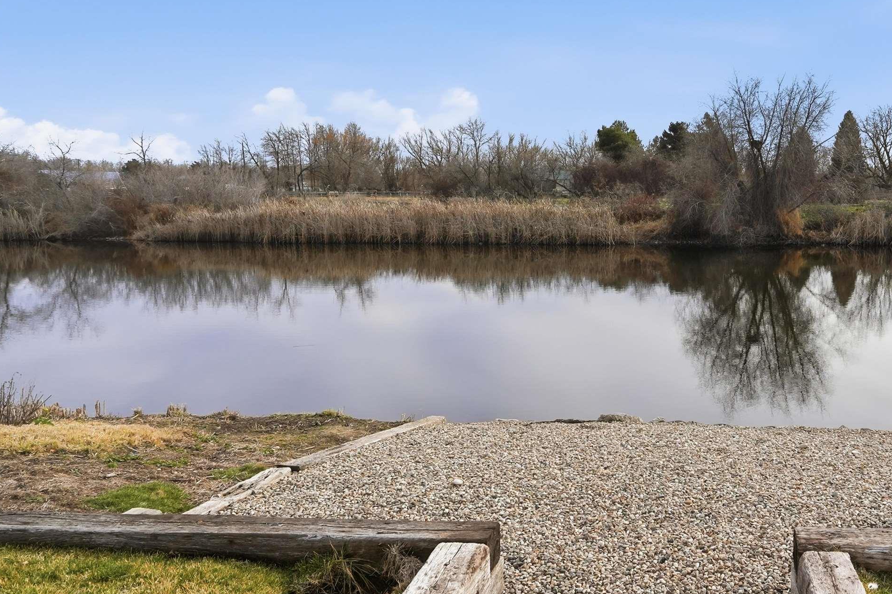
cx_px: 697
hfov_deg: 64.1
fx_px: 644
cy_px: 266
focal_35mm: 26
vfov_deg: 49.5
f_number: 7.1
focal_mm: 16
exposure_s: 1/8000
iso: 640
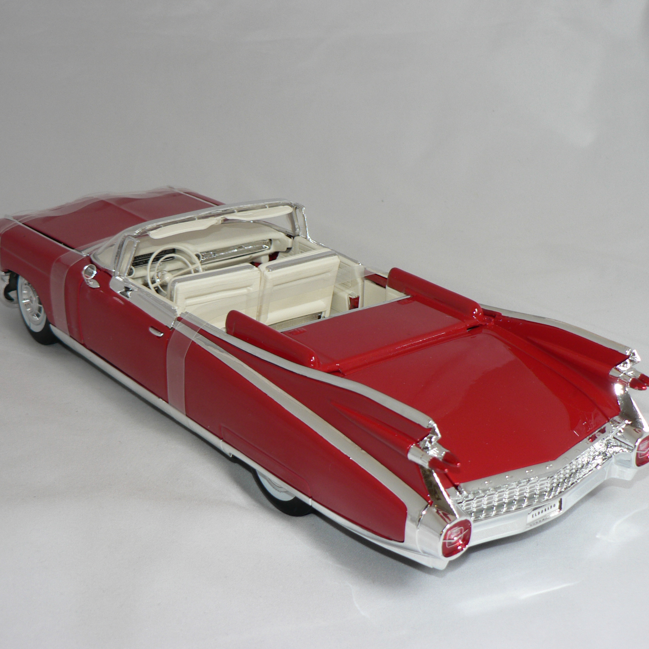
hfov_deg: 30.6
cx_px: 342
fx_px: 1188
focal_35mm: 56
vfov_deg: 30.6
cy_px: 325
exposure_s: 1/60
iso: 80
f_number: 2.8
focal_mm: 7.9
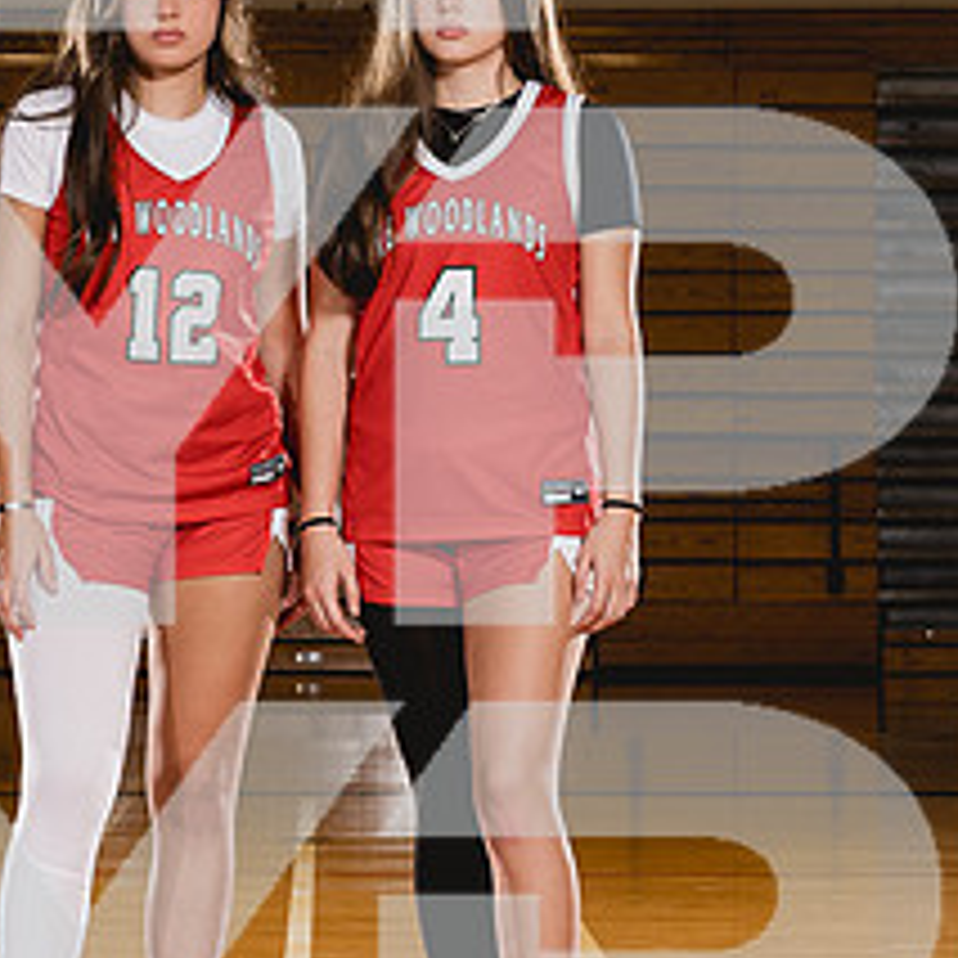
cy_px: 369
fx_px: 4227
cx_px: 248
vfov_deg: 12.9
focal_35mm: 135
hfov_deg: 12.9
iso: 320
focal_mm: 48
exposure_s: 1/250
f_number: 5.6
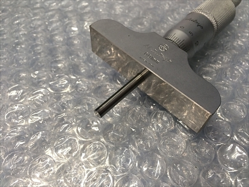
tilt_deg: -55.6
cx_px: 124
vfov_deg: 48.2
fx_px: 209
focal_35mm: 29
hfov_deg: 61.7
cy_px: 94
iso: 100
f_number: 2.2
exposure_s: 1/30
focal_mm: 4.15
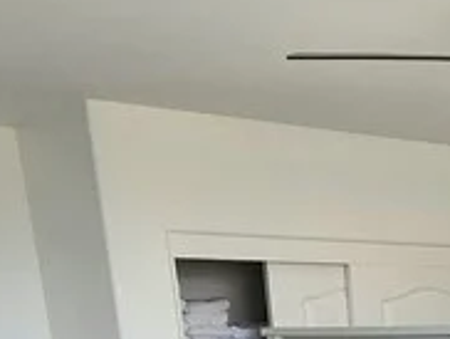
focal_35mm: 73
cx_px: 626
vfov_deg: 16.7
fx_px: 950
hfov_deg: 22.9
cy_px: 616
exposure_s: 1/60.2
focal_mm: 2.2
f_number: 2.2
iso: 64
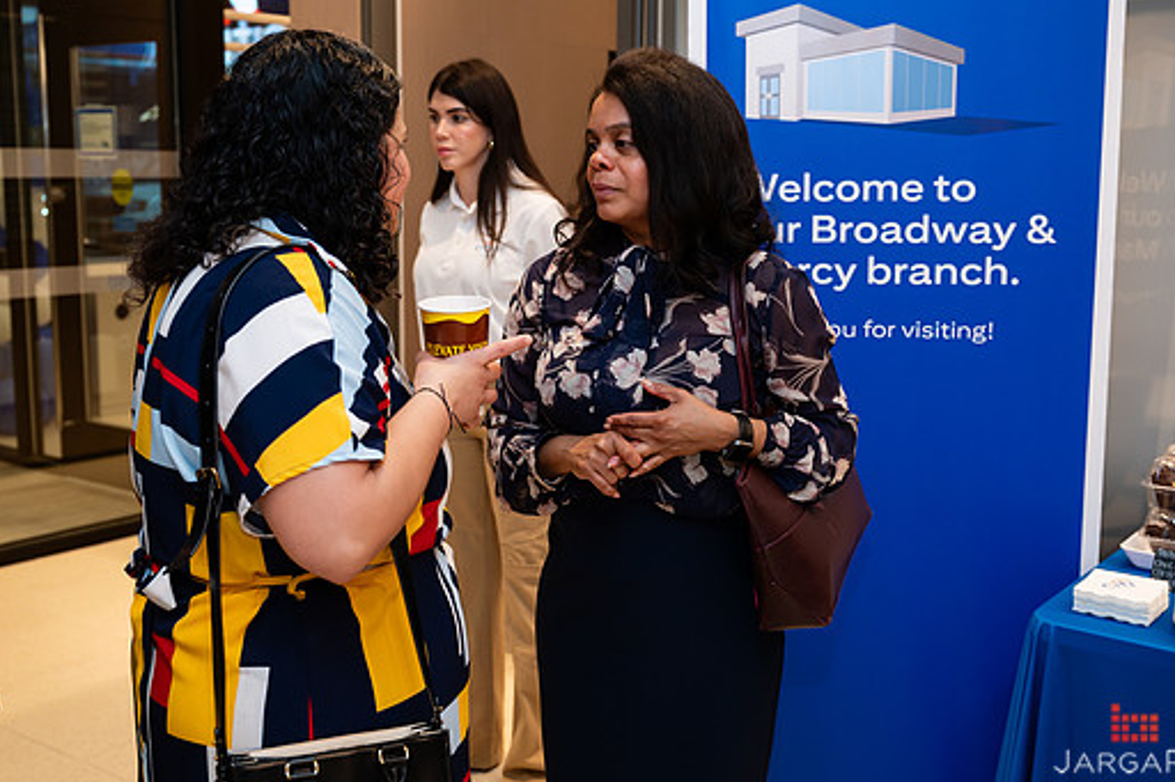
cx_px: 608
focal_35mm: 43
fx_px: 1403
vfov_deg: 31.2
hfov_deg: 45.4
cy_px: 381
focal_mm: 37
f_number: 4
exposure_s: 1/160
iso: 400
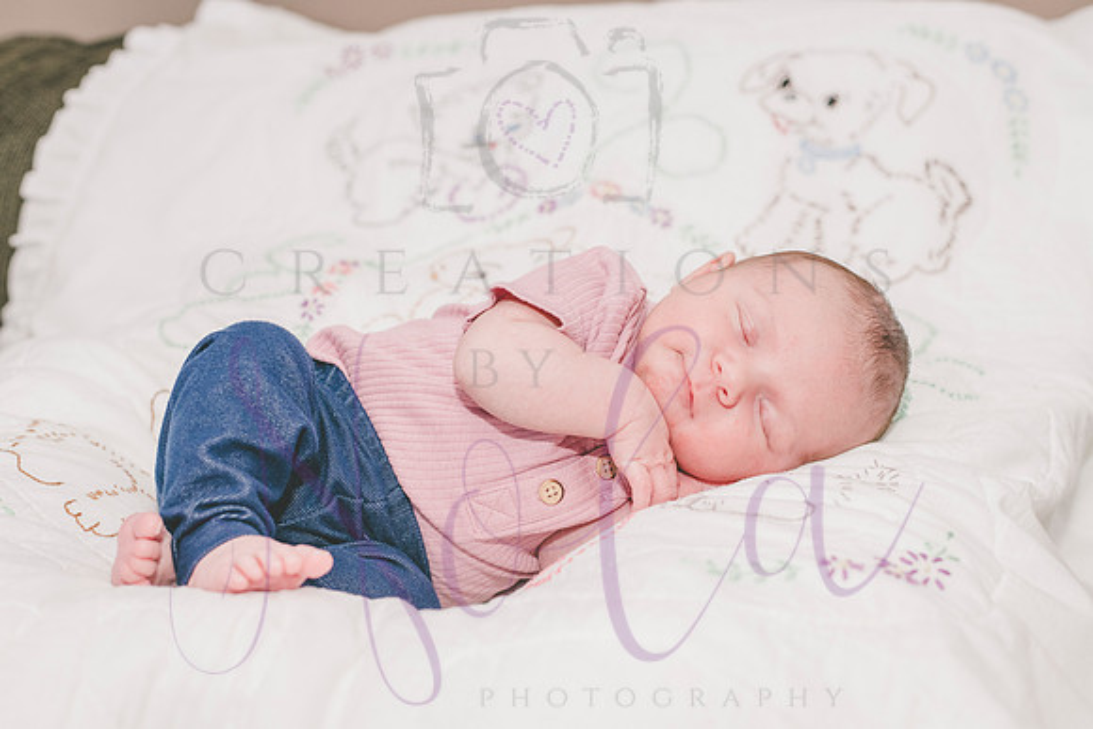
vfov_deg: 27.0
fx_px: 1518
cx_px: 546
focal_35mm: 50
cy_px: 364
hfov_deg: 39.6
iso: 800
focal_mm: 50
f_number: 4
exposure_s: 1/250
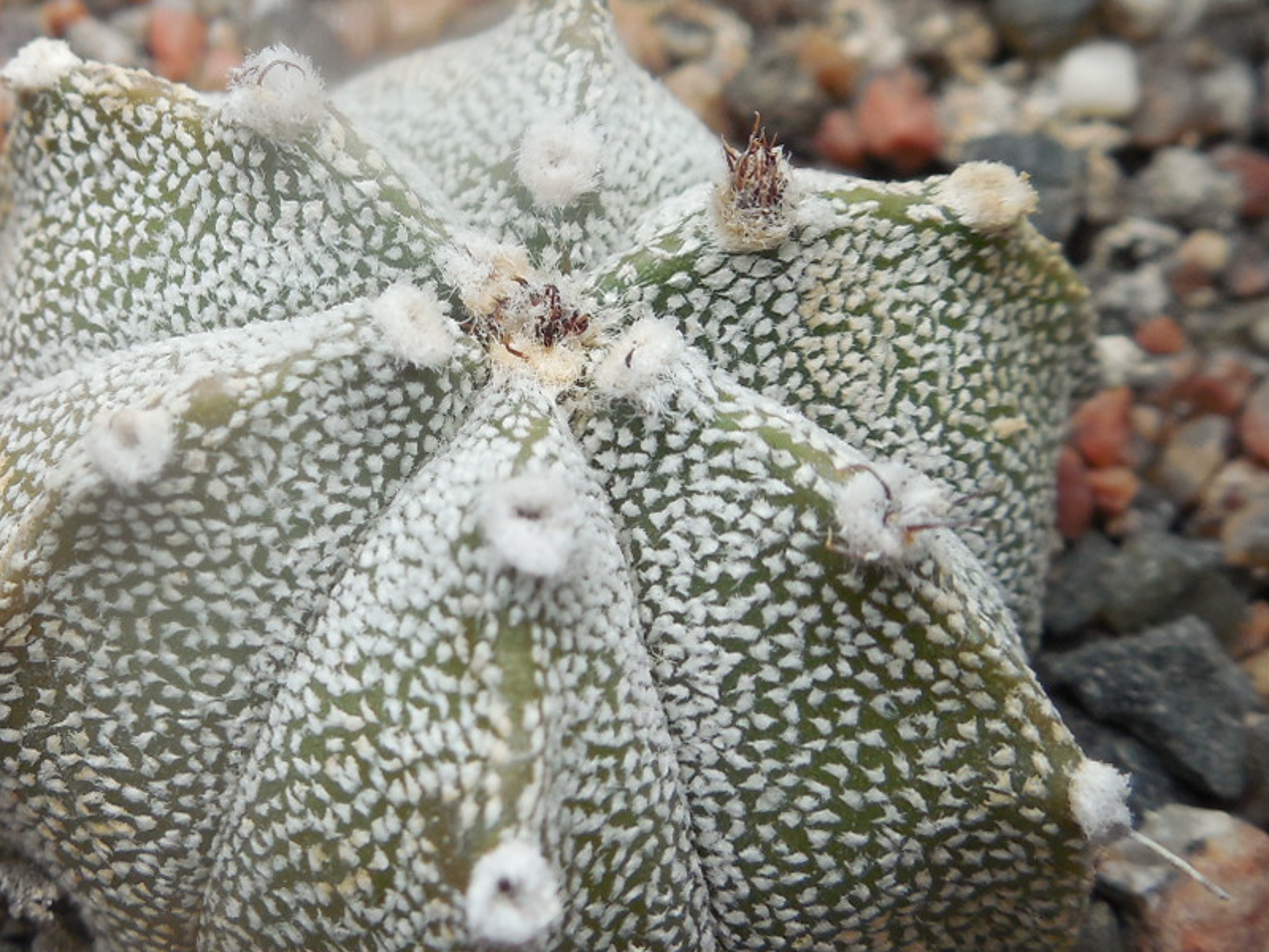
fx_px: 2273
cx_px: 278
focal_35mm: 62
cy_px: 309
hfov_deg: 30.5
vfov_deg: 23.5
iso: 125
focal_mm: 5.6
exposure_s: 1/250
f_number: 3.6
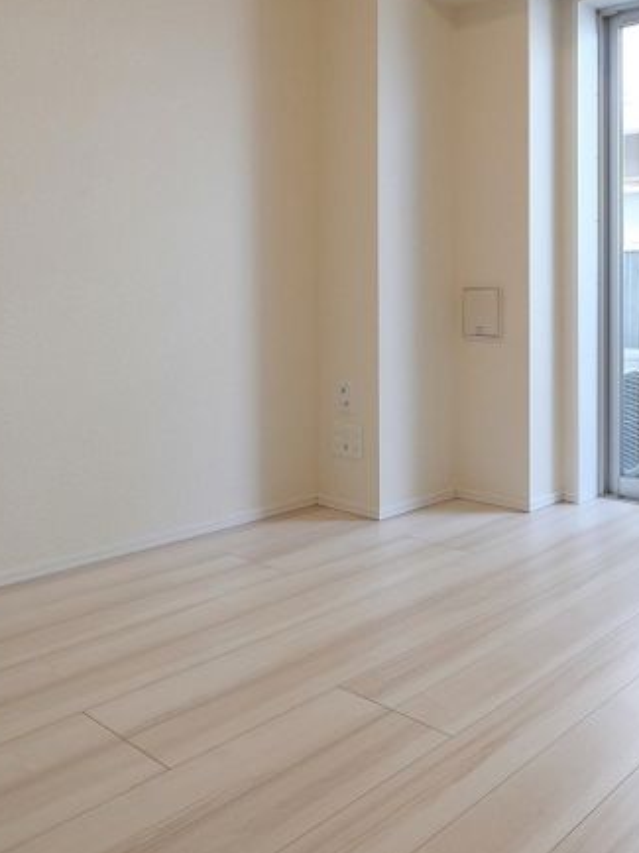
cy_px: 285
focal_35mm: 31
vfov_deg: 57.1
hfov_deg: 41.9
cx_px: 570
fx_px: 764
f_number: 4.5
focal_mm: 7
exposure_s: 1/125
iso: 640
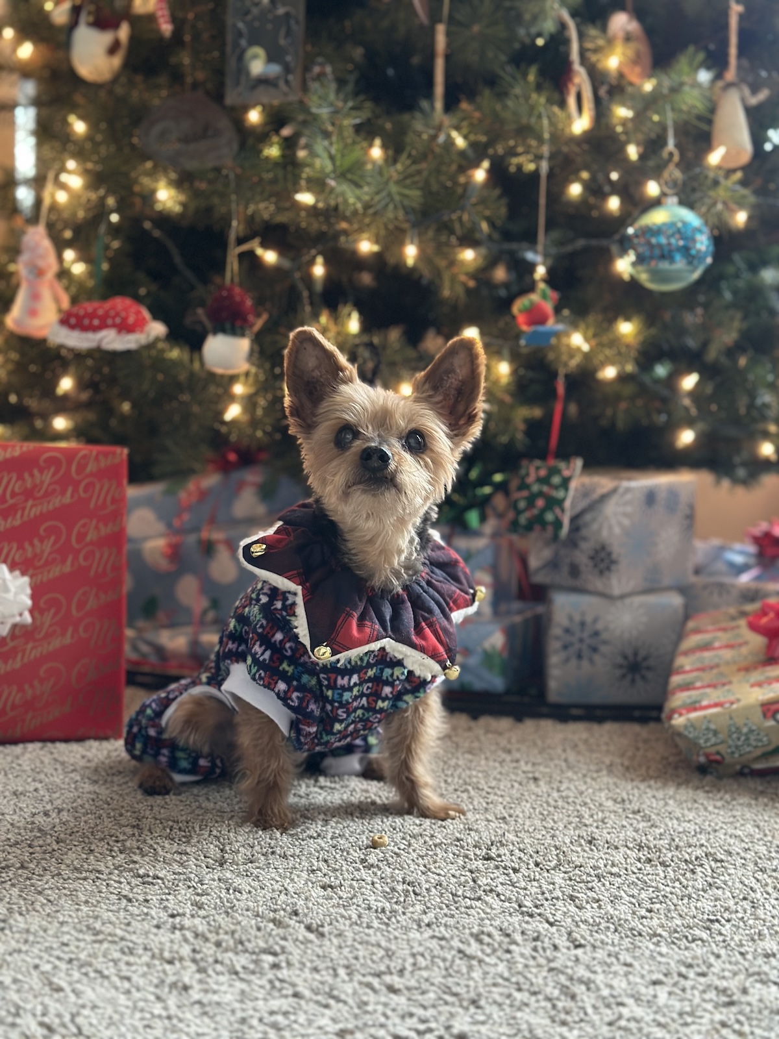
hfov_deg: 30.3
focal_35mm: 48
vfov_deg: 39.7
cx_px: 390
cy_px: 520
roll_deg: -1.0
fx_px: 1440
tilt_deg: -1.6
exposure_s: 1/40
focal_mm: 6.86
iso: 320
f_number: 1.78
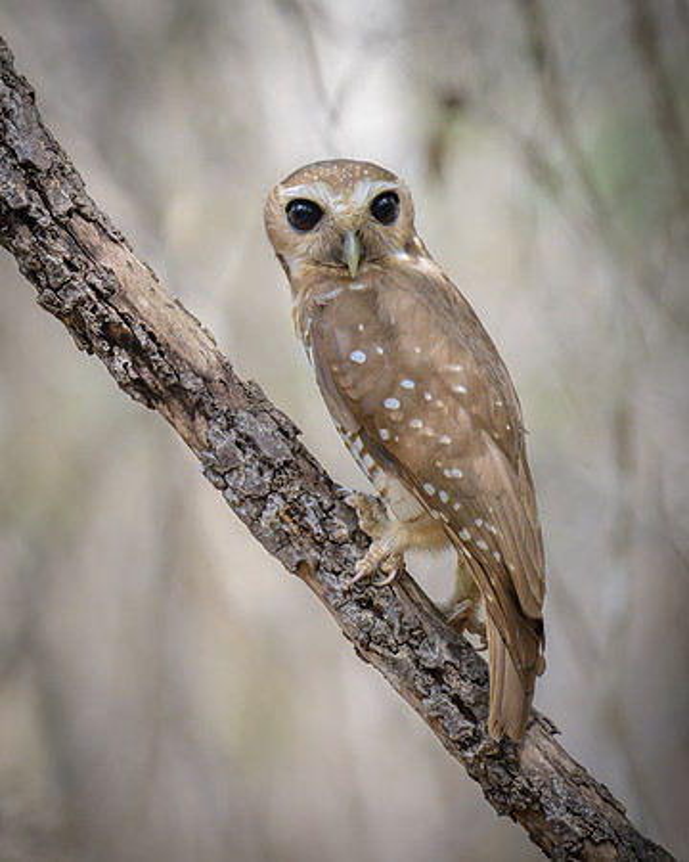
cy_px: 330
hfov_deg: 4.0
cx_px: 80
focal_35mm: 386
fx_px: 9849
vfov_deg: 5.0
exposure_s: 1/800
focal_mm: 200
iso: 1250
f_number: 4
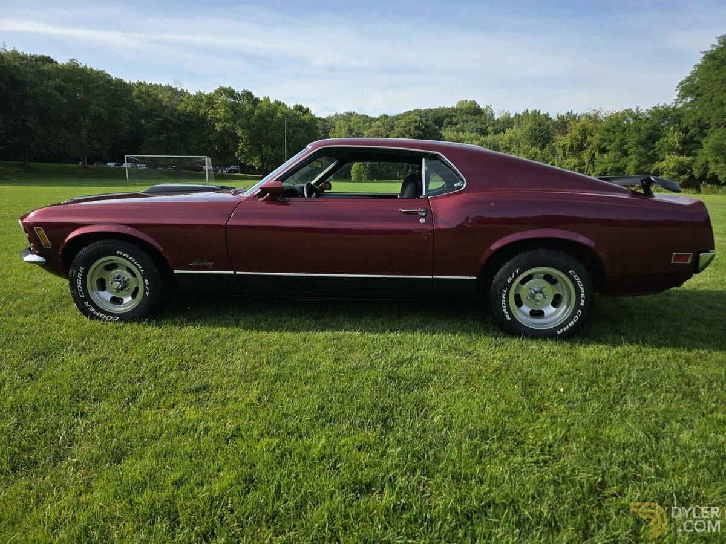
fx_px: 482
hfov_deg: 73.9
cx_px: 363
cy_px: 272
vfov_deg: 58.9
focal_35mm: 23
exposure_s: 1/3778
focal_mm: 6.3
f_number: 1.7
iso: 80
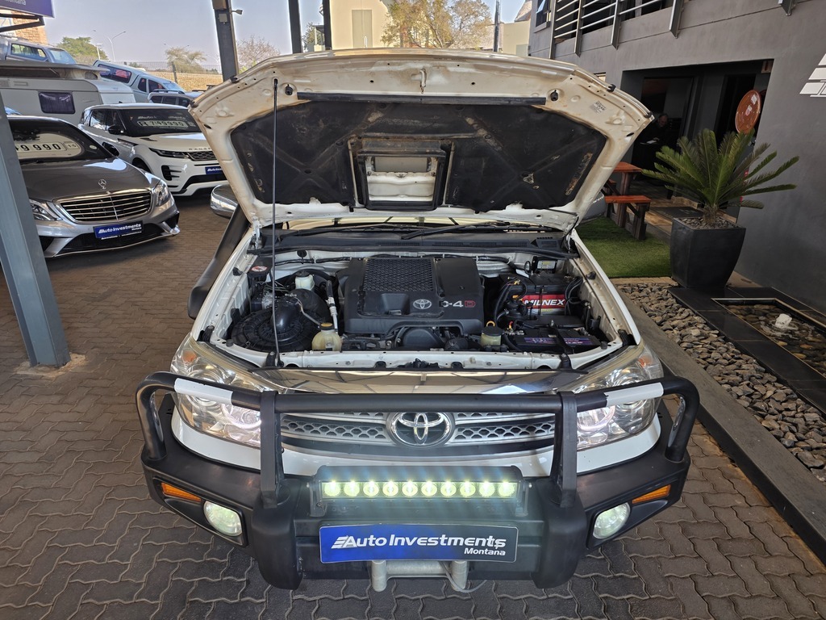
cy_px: 310
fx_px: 549
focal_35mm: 23
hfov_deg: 73.9
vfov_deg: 58.9
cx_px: 413
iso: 40
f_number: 1.7
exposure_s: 1/359
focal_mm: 6.25
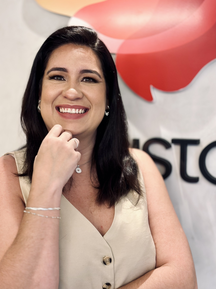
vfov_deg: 39.7
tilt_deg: -5.2
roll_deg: -1.0
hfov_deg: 30.3
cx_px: 108
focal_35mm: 48
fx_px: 399
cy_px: 144
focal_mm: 6.86
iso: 160
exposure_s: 1/60
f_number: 1.78
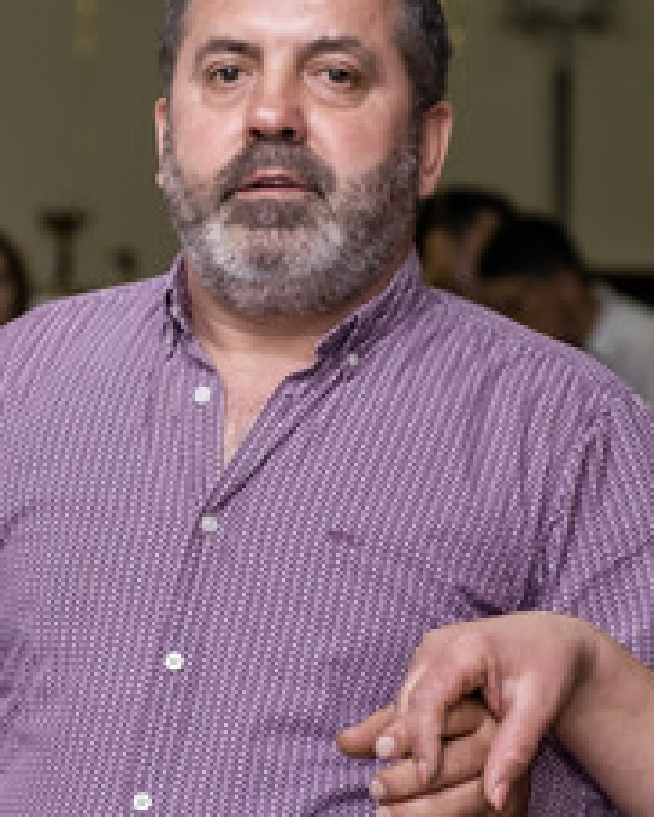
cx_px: 98
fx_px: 5343
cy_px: 262
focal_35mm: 221
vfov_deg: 8.7
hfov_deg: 7.0
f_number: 2.8
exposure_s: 1/160
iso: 1000
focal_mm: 55
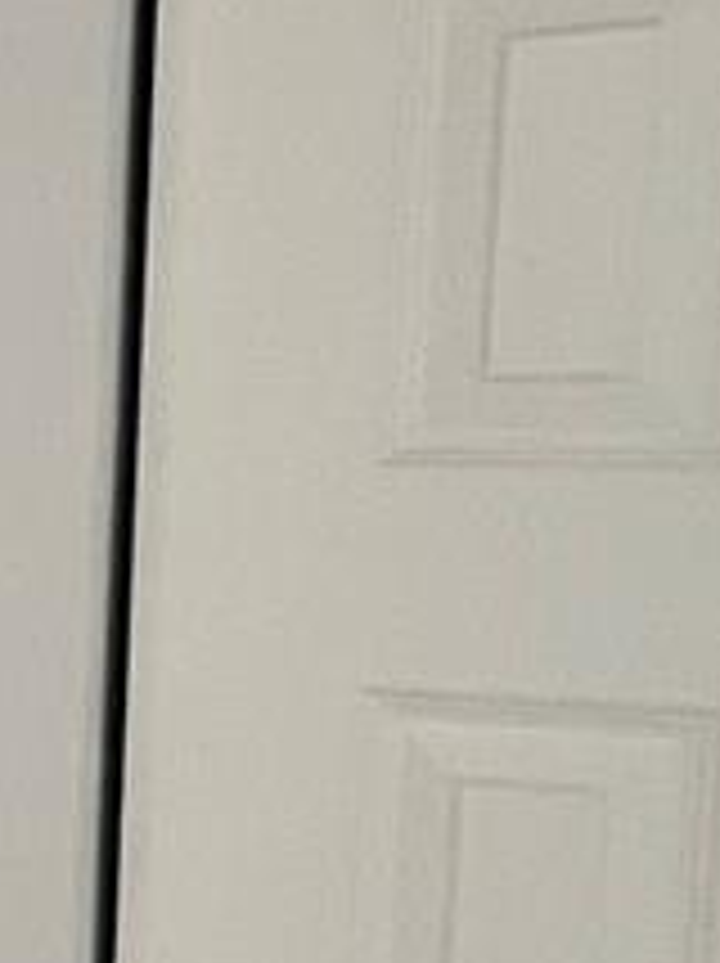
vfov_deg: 26.6
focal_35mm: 73
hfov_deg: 13.6
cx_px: -1076
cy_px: 634
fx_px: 2029
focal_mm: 1.57
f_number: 1.8
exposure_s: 1/60
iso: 400
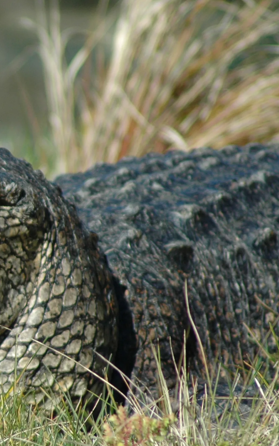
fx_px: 10436
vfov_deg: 2.4
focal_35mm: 858
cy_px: 260
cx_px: -178
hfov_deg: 1.5
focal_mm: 270
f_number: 5.6
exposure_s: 1/1250
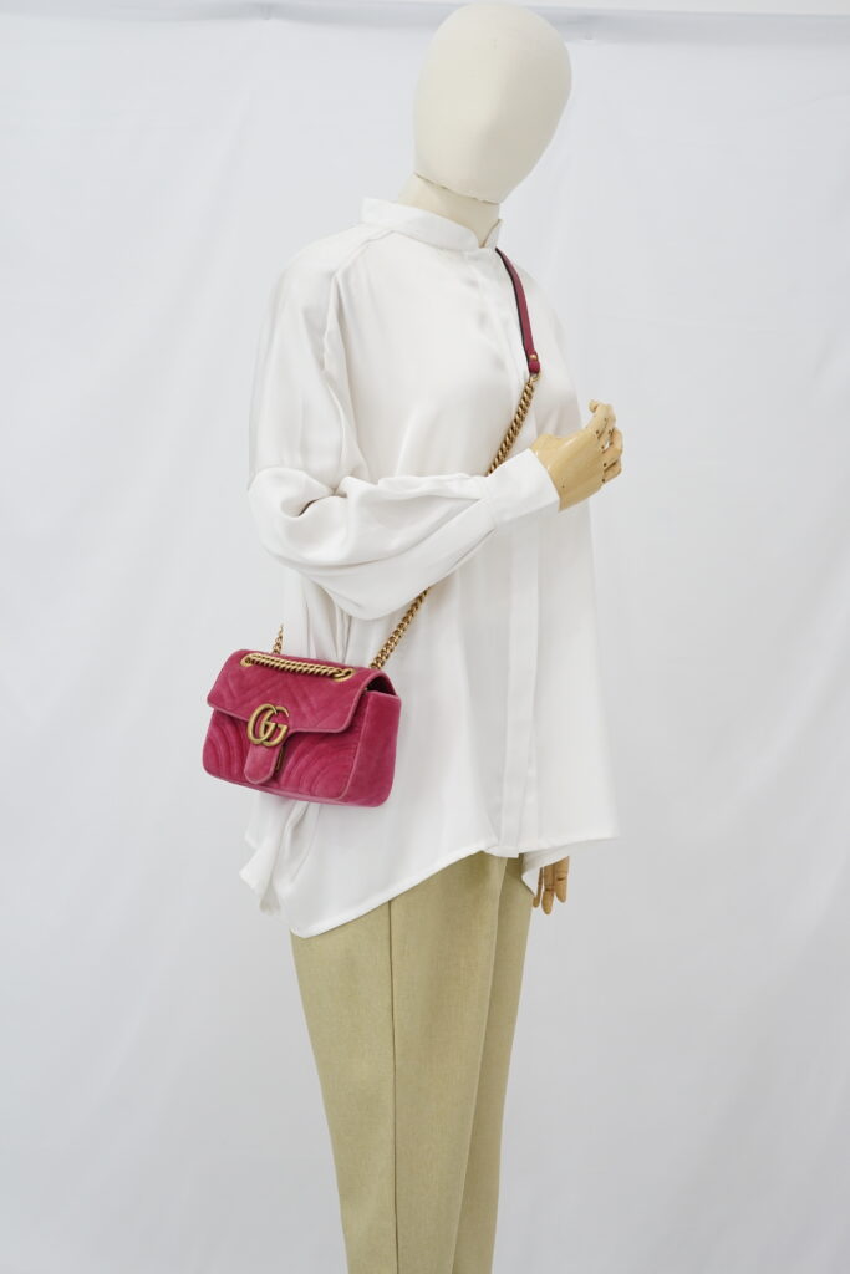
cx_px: 425
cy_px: 637
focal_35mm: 50
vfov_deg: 39.6
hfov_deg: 27.0
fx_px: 1770
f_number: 6.3
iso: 640
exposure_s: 1/13
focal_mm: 50
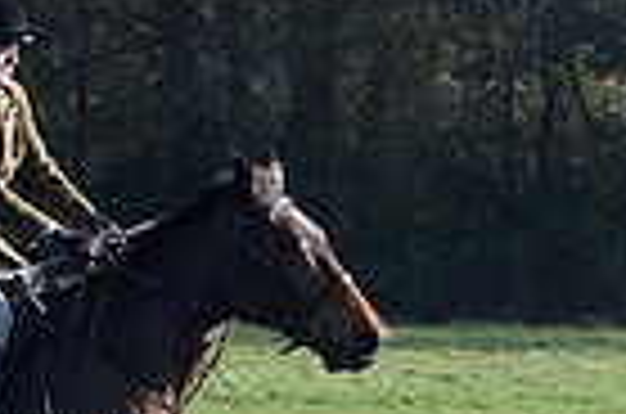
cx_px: 1252
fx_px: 6246
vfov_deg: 3.8
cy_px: 378
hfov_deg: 5.6
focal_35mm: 360
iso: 1000
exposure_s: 1/1250
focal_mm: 86
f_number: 5.6
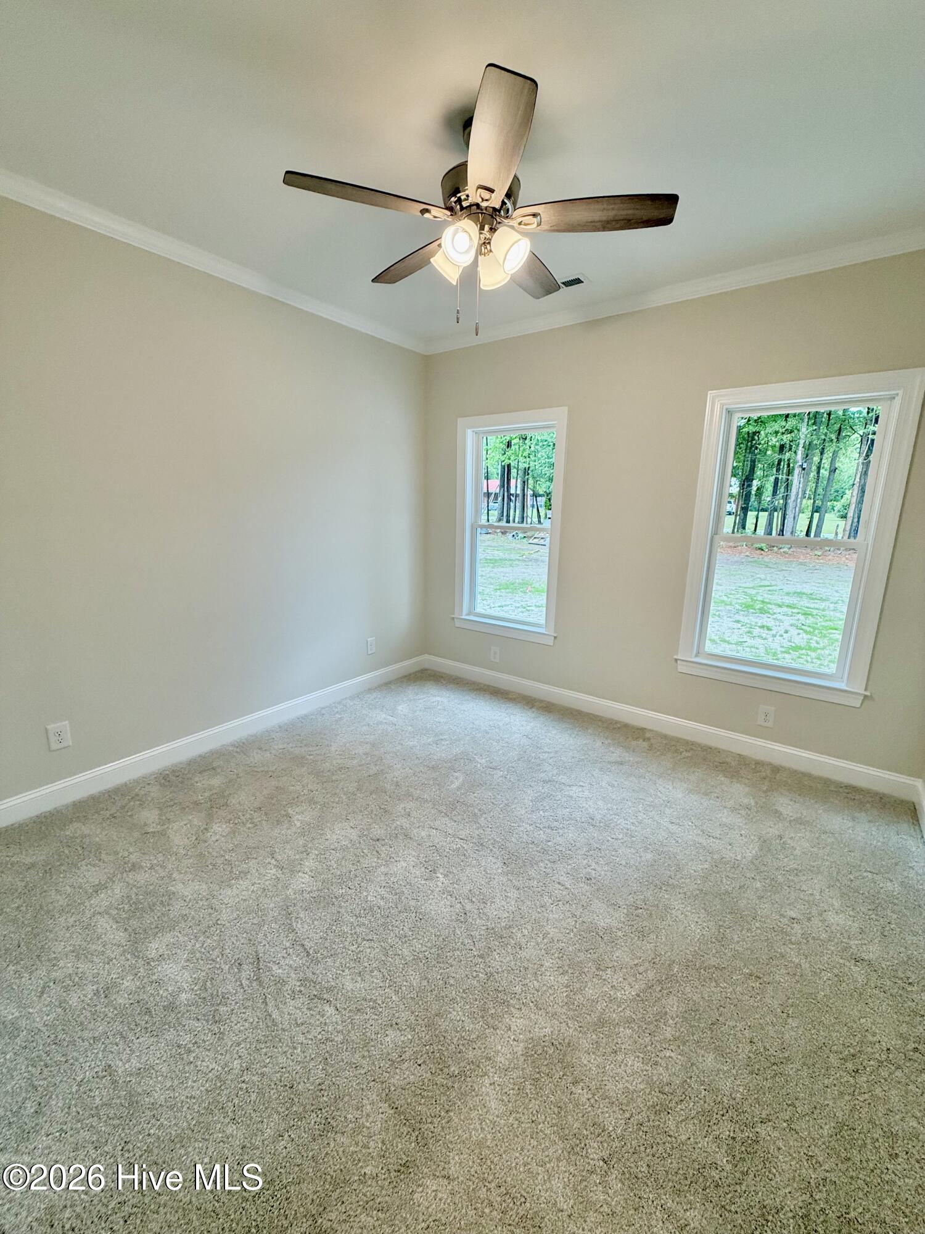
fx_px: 499
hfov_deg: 85.7
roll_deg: -1.3
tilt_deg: -12.3
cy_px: 617
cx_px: 462
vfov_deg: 102.1
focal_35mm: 14
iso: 200
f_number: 2.2
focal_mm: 2.22
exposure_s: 1/120
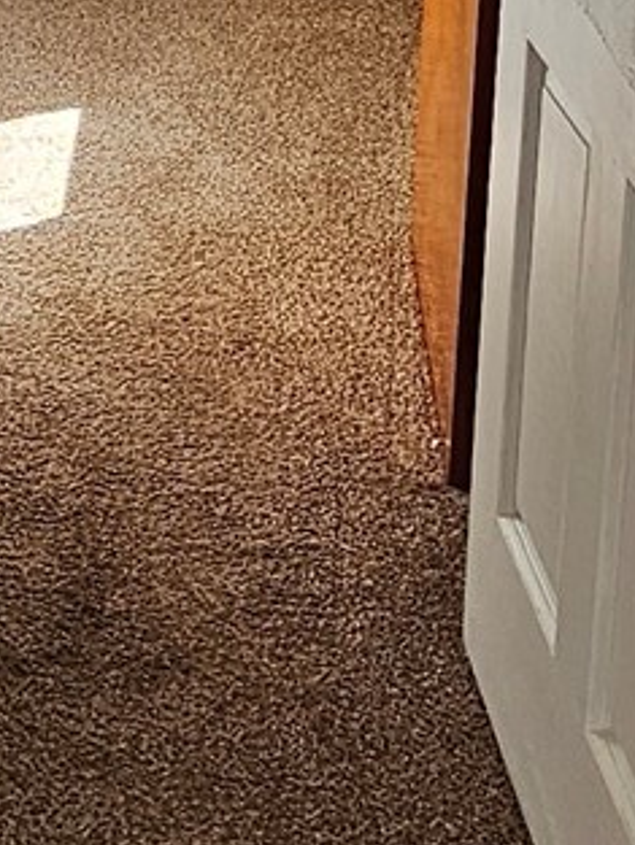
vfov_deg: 21.3
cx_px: 138
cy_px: -189
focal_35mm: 85
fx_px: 2078
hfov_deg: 17.3
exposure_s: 1/100
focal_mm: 2.2
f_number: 2.2
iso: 125
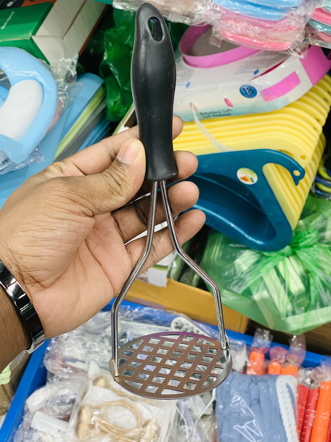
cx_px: 166
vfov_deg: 36.8
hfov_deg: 28.0
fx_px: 663
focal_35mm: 52
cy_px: 221
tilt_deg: -58.2
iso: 80
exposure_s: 1/122
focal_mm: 6
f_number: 2.4
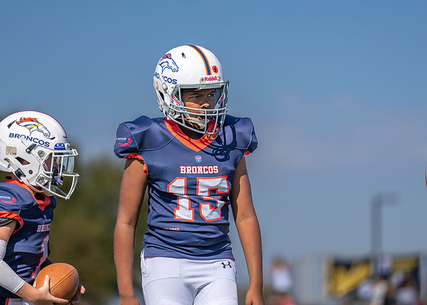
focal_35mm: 229
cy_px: 142
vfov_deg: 6.3
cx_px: 219
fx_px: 2772
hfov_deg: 8.8
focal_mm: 200
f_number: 2.8
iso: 100
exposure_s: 1/4000
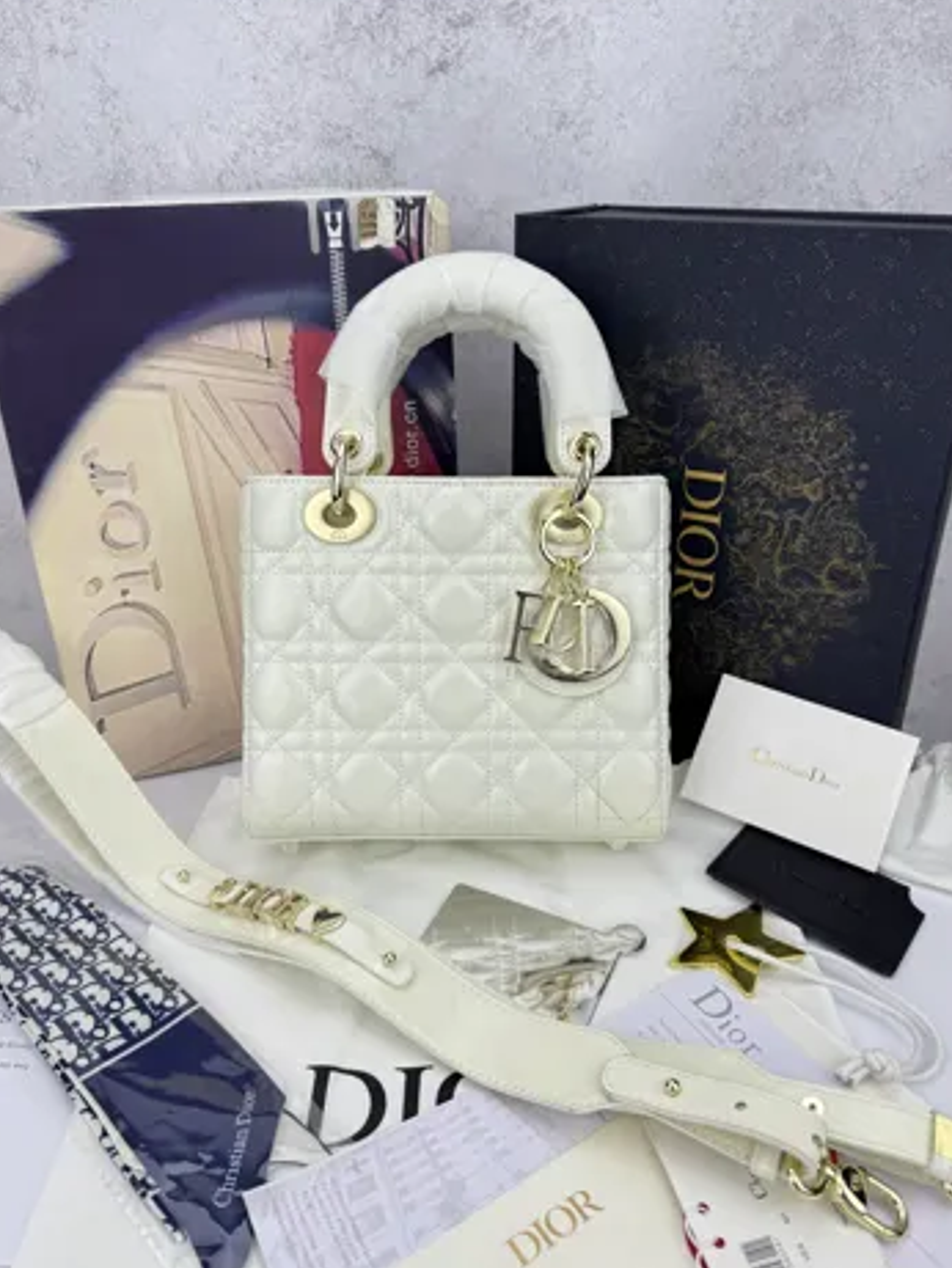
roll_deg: -0.1
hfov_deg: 54.9
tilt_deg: -25.7
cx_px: 484
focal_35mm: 25
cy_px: 619
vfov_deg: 69.4
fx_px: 916
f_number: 1.78
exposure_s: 1/853
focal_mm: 6.76
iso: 80
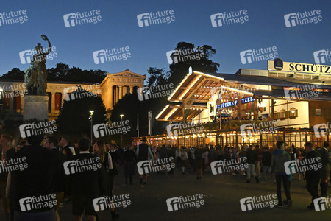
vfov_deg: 31.9
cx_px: 166
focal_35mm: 42
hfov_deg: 46.4
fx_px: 386
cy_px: 110
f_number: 5.6
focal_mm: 28
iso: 5000
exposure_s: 1/125
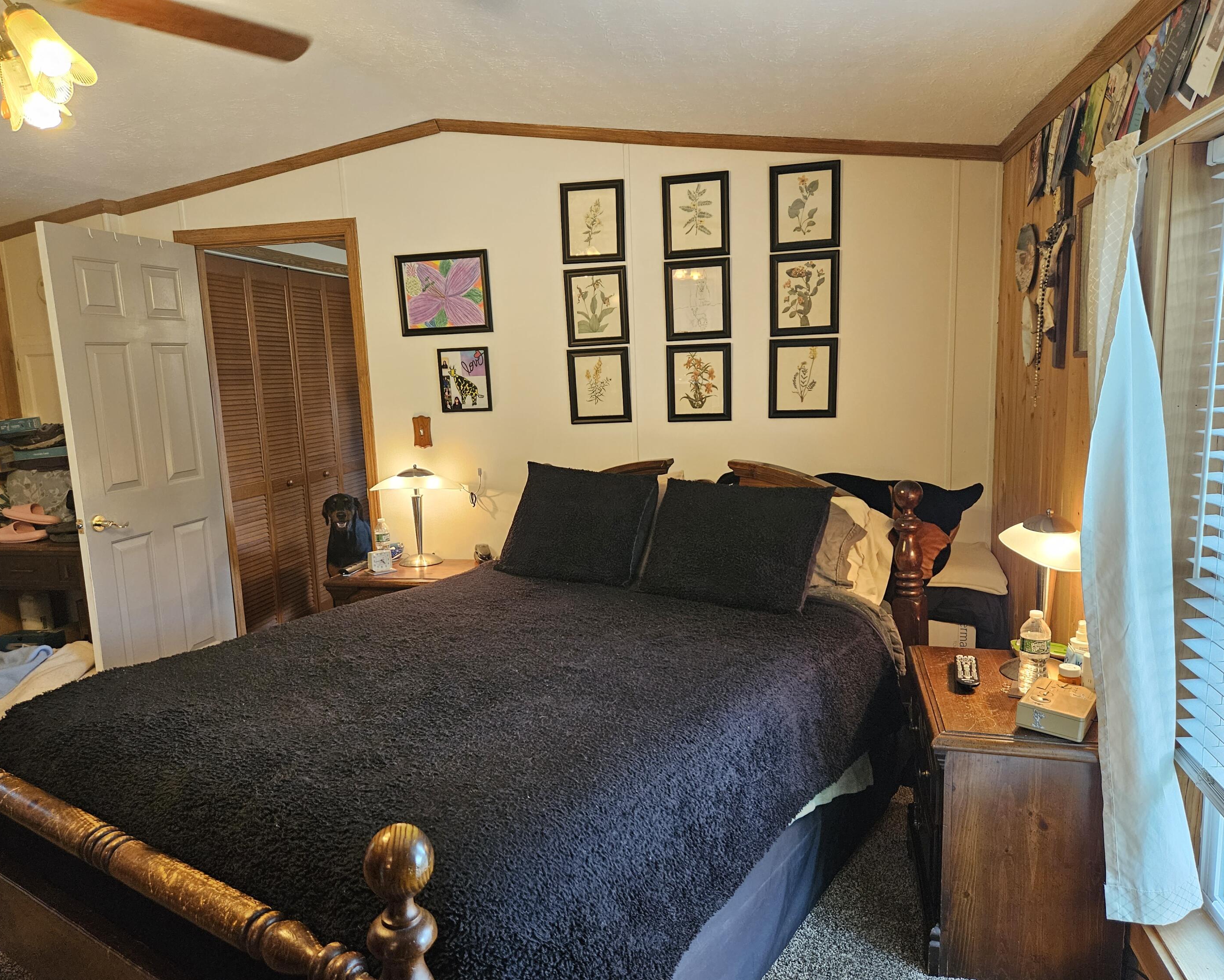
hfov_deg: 70.3
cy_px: 490
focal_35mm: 24
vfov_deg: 58.8
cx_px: 607
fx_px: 869
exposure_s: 1/120
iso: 400
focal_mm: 5.4
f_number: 1.8
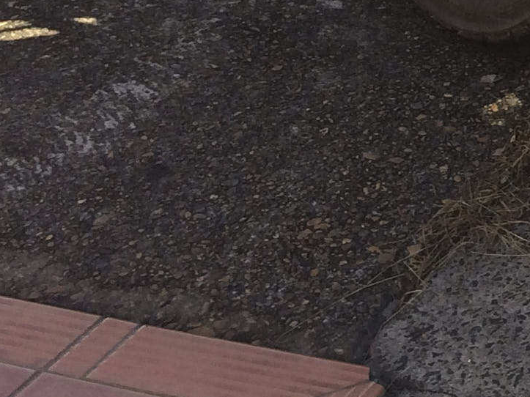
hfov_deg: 12.7
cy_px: -266
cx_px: 1136
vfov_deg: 10.7
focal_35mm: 131
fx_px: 2005
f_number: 2.2
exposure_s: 1/456
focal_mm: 4.15
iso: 32
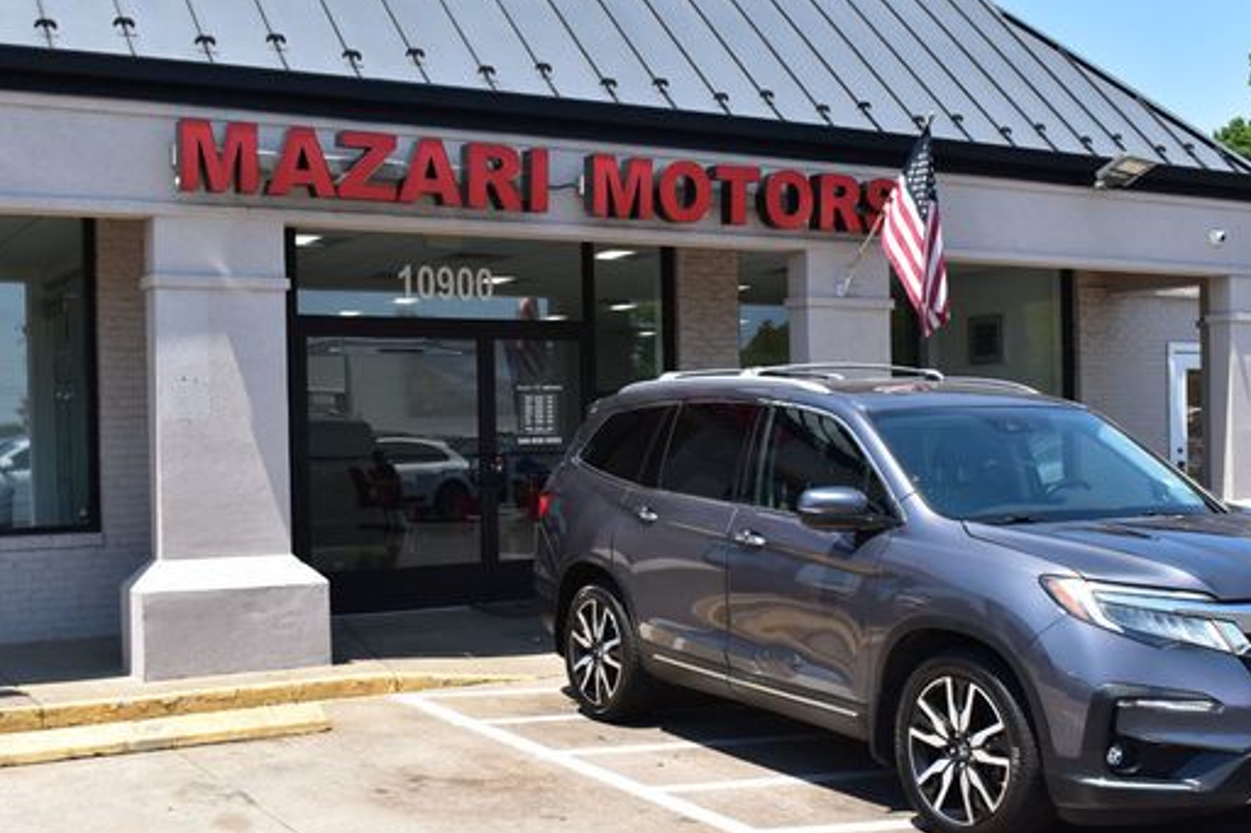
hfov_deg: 43.6
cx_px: 618
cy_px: 467
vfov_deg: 29.8
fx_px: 1563
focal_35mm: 45
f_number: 11
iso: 400
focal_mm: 24
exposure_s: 1/400
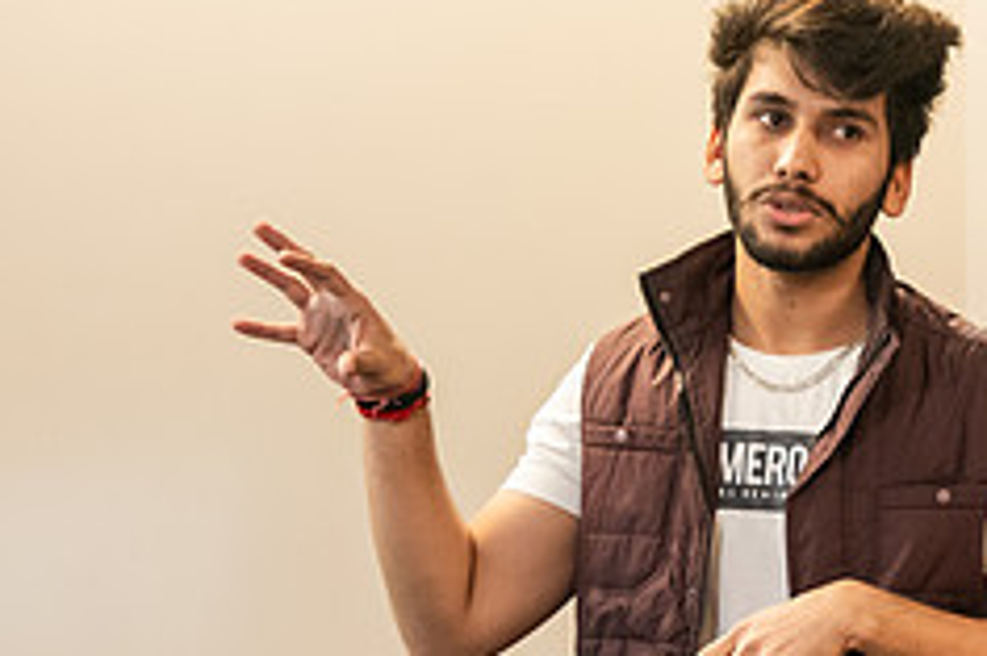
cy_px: 495
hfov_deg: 6.2
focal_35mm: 332
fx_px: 9096
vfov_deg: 4.1
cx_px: 841
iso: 2000
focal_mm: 135
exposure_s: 1/200
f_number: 2.8
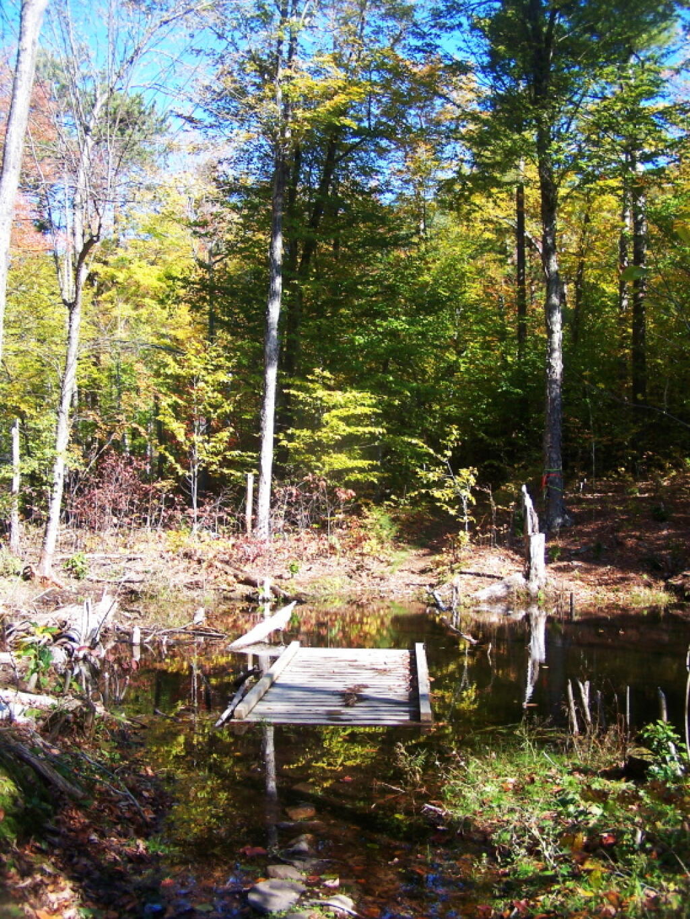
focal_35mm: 38
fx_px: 1010
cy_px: 460
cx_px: 345
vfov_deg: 49.0
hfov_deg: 37.7
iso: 80
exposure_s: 1/320
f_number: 2.8
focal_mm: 6.3
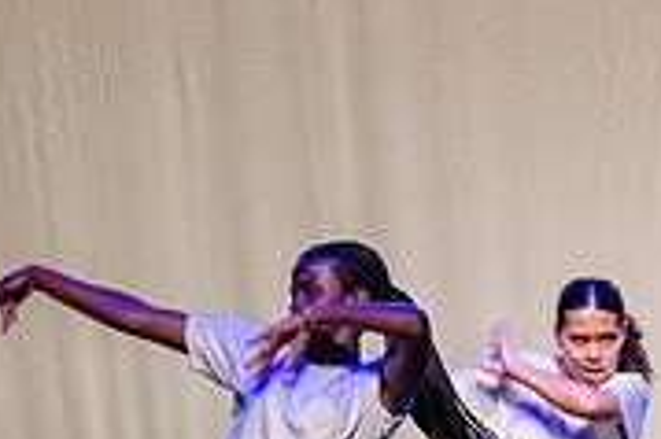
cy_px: 454
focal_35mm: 407
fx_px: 7466
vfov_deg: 3.4
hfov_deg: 5.0
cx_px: 828
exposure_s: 1/250
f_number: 2.8
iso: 1250
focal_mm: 110
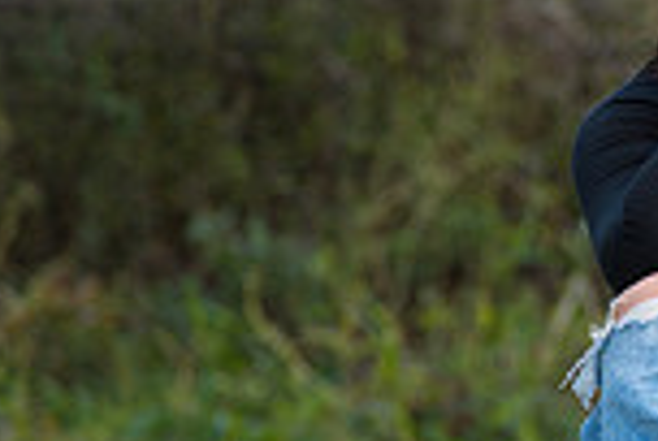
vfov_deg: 3.4
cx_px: 1172
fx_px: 7417
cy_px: 150
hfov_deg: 5.0
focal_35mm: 405
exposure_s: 1/250
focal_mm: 100
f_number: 4.5
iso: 250
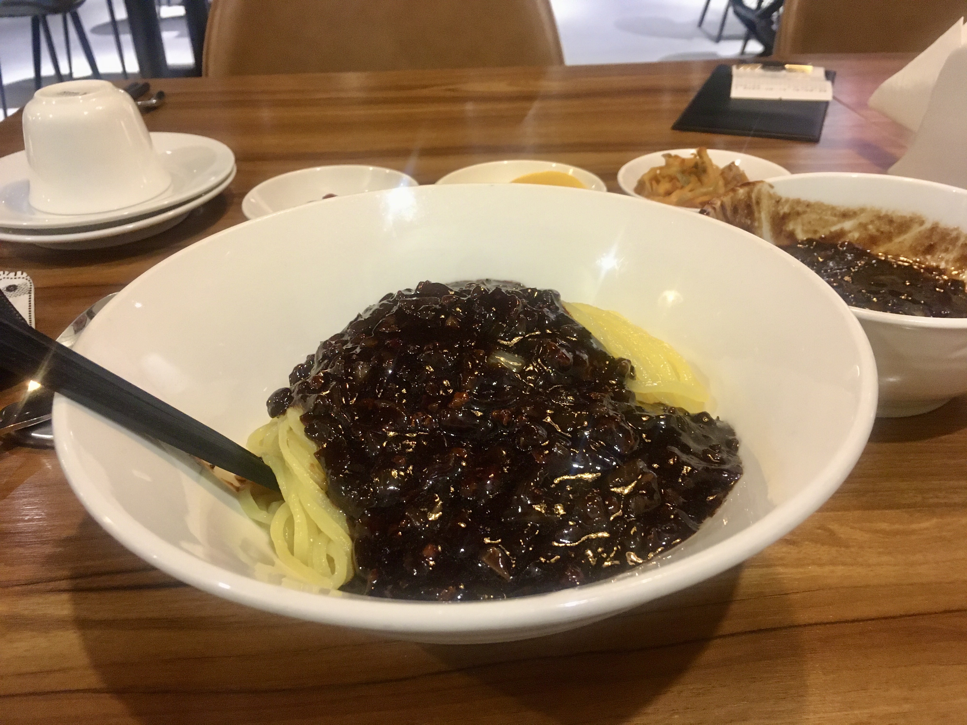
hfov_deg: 61.7
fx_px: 810
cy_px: 362
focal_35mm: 29
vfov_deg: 48.2
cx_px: 484
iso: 200
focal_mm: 4.15
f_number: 2.2
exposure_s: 1/30
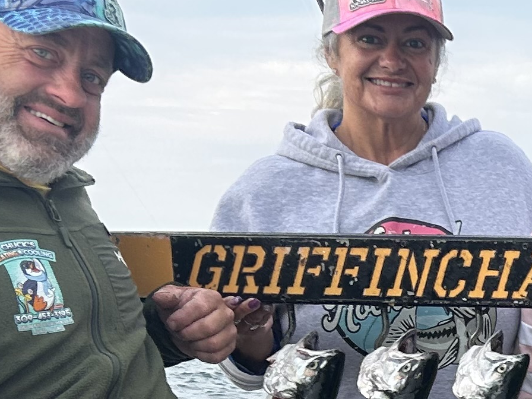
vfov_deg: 12.3
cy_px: 509
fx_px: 1798
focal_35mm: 117
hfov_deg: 15.1
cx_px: 886
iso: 50
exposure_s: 1/880
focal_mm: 5.7
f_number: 1.5
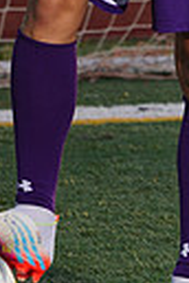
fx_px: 8717
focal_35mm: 1107
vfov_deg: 1.9
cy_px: -149
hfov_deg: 1.2
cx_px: 74
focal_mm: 247
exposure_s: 1/200
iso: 100
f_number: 7.1
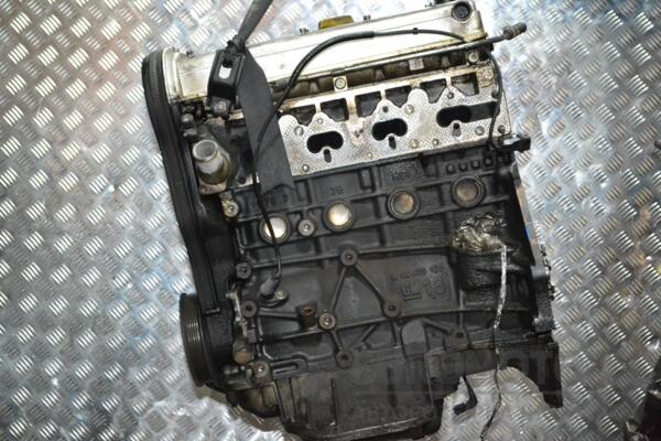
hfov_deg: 28.1
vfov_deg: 18.9
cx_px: 330
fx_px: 1322
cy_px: 220
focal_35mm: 72
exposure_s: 1/60
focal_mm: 48
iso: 3200
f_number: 5.3
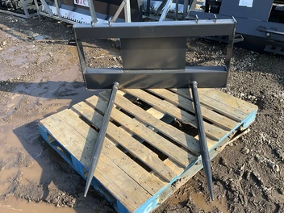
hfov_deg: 55.4
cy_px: 111
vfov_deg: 42.9
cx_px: 143
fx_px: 271
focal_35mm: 33
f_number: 1.8
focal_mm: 3
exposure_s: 1/534
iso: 25
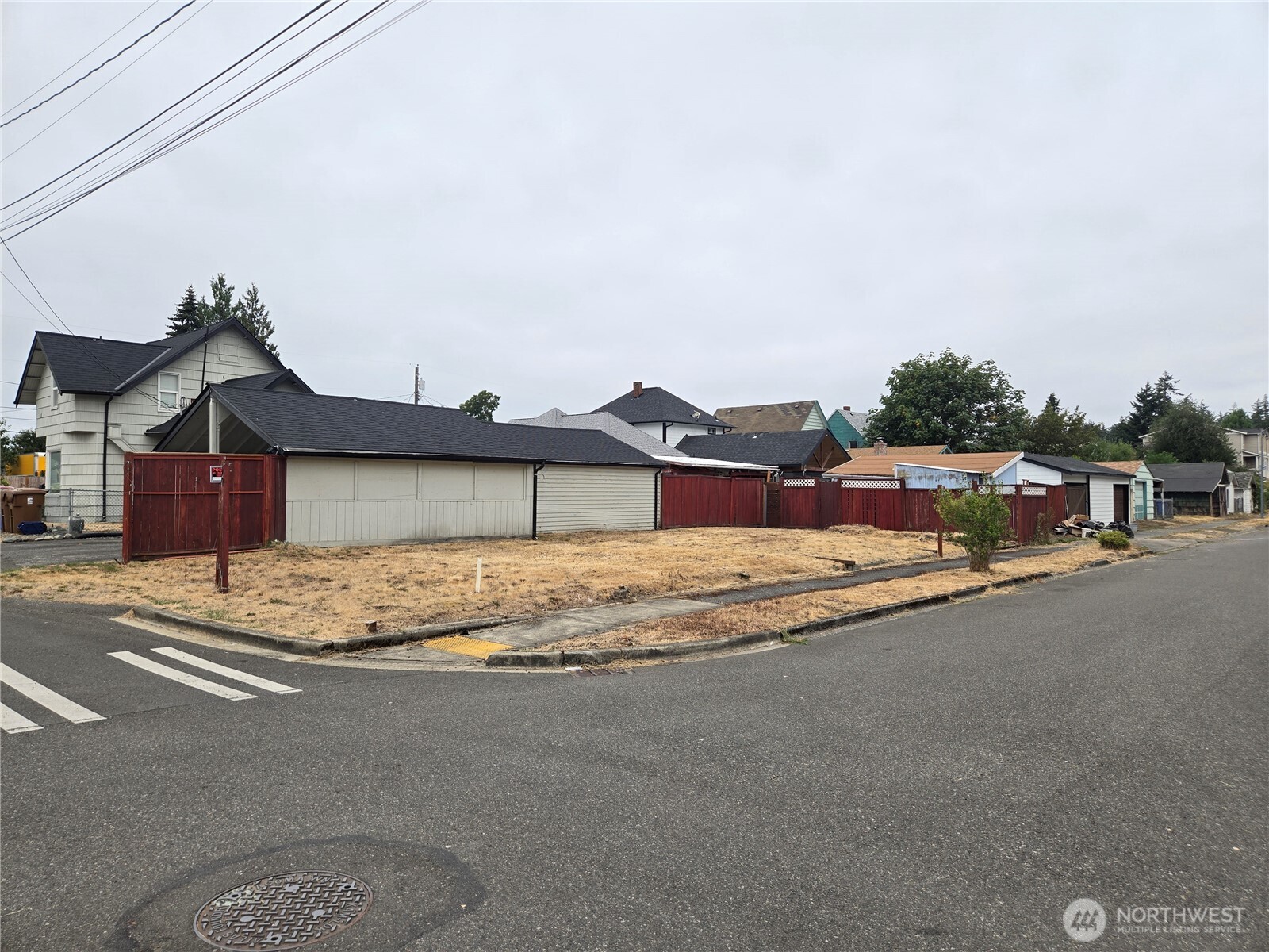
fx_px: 843
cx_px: 634
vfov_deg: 58.9
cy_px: 476
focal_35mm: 23
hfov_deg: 73.9
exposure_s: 1/1372
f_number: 1.8
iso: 25
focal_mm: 5.4
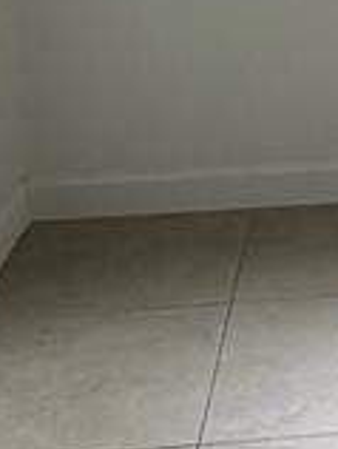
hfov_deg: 12.7
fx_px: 1376
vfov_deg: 17.5
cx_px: 608
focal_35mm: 106
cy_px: -108
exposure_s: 1/121
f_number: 2.2
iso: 125
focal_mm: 2.22
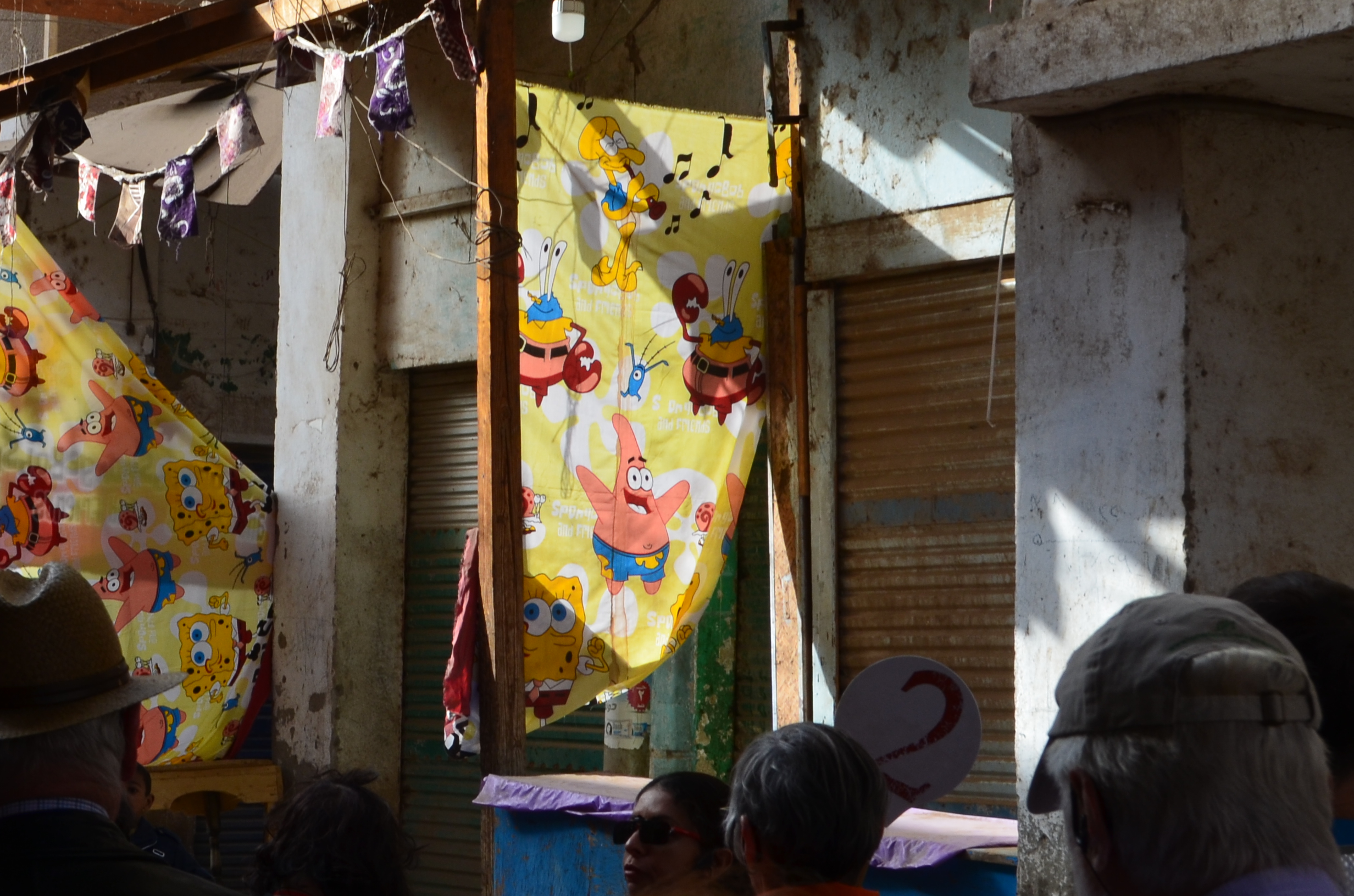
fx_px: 3265
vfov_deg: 15.6
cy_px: 338
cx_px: 479
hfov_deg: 23.3
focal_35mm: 87
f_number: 11
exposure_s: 1/100
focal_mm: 29
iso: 200
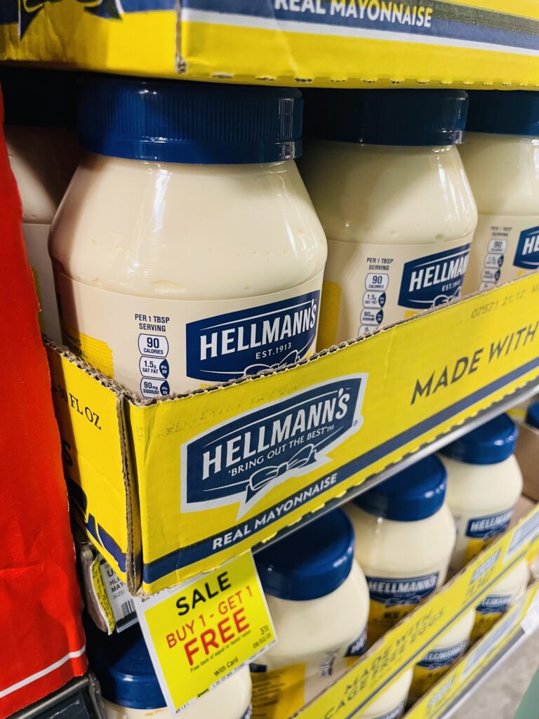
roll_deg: -3.8
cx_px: 270
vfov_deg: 67.3
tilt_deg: -27.7
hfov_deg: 53.1
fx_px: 540
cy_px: 360
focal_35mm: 26
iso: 400
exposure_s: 1/60
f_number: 1.6
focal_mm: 4.2
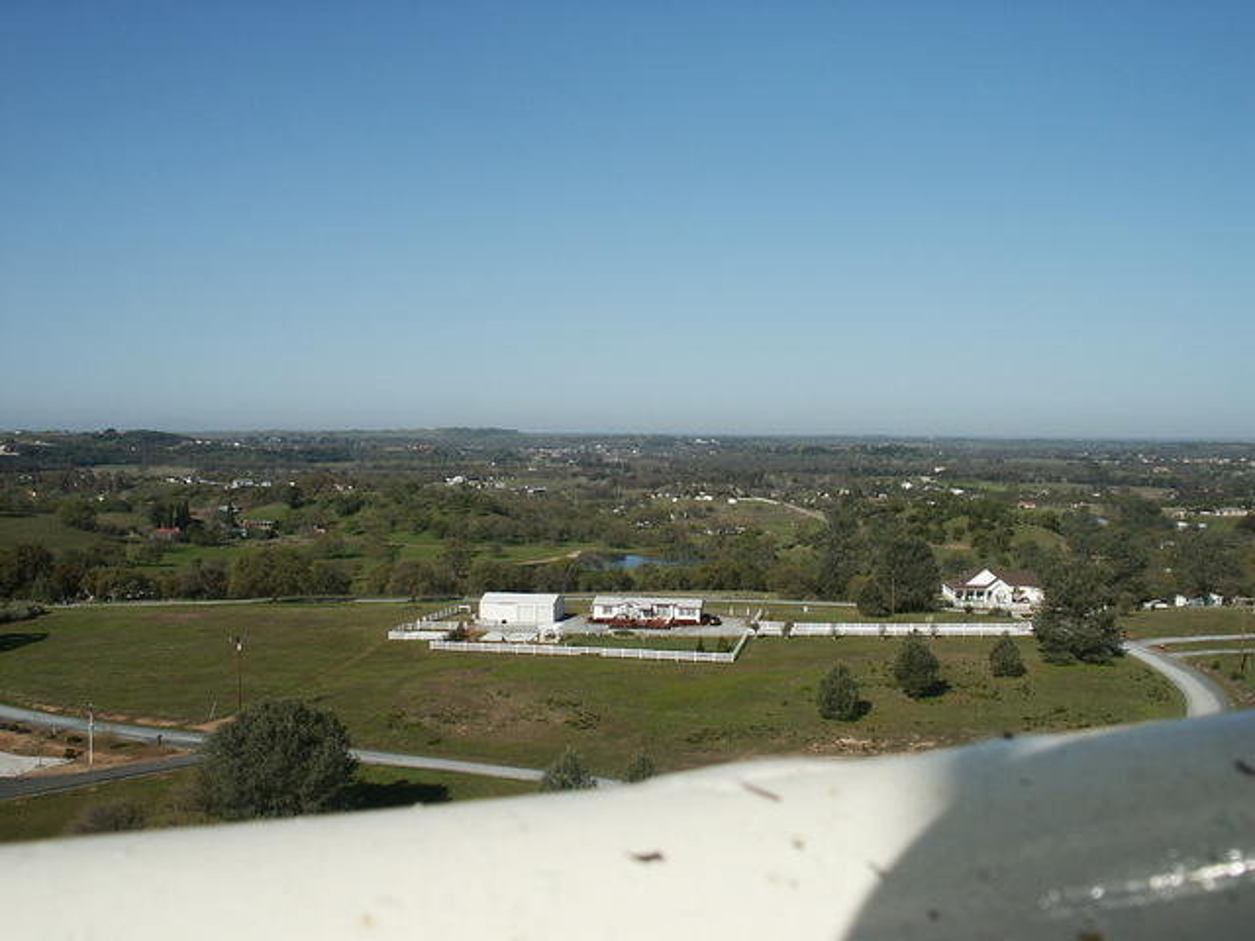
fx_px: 1269
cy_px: 470
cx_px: 628
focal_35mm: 35
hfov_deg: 52.6
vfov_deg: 40.7
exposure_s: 1/500
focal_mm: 7.18
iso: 64
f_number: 6.7
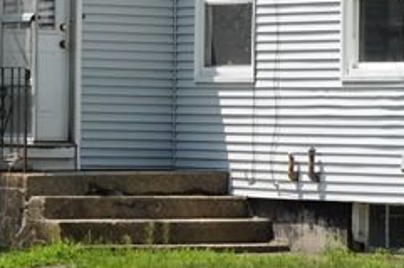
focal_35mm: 298
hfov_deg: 6.9
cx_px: 476
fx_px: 3340
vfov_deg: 4.6
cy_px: -31
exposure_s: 1/320
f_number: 9
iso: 200
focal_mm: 70
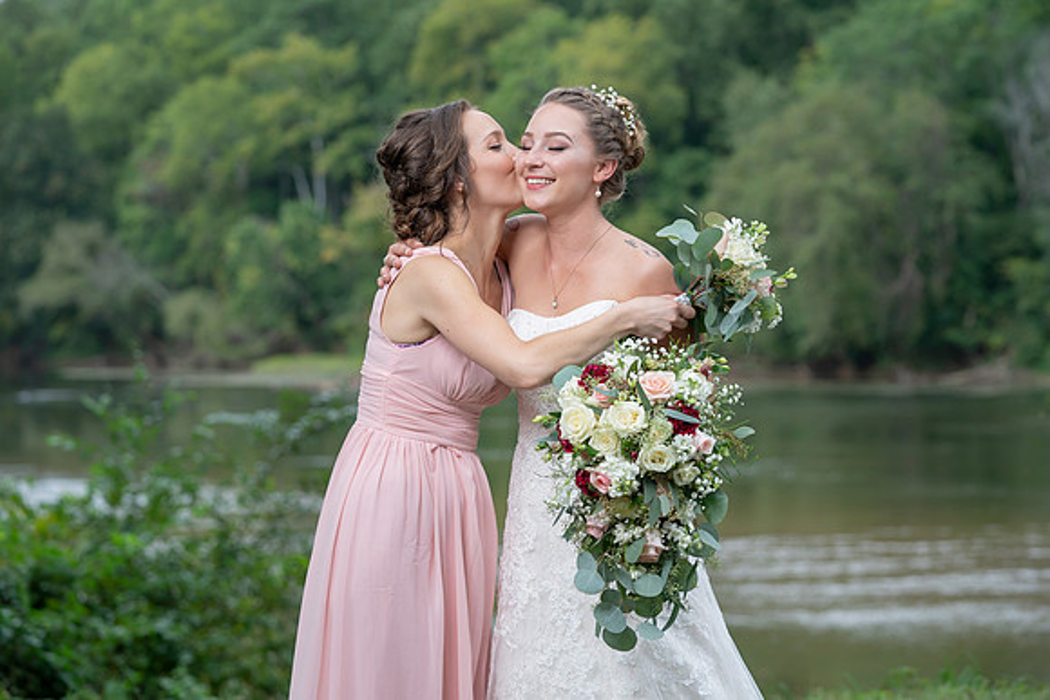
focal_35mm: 98
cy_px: 334
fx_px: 2852
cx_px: 551
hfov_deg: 20.9
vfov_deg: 14.0
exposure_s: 1/250
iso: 100
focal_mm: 93
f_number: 4
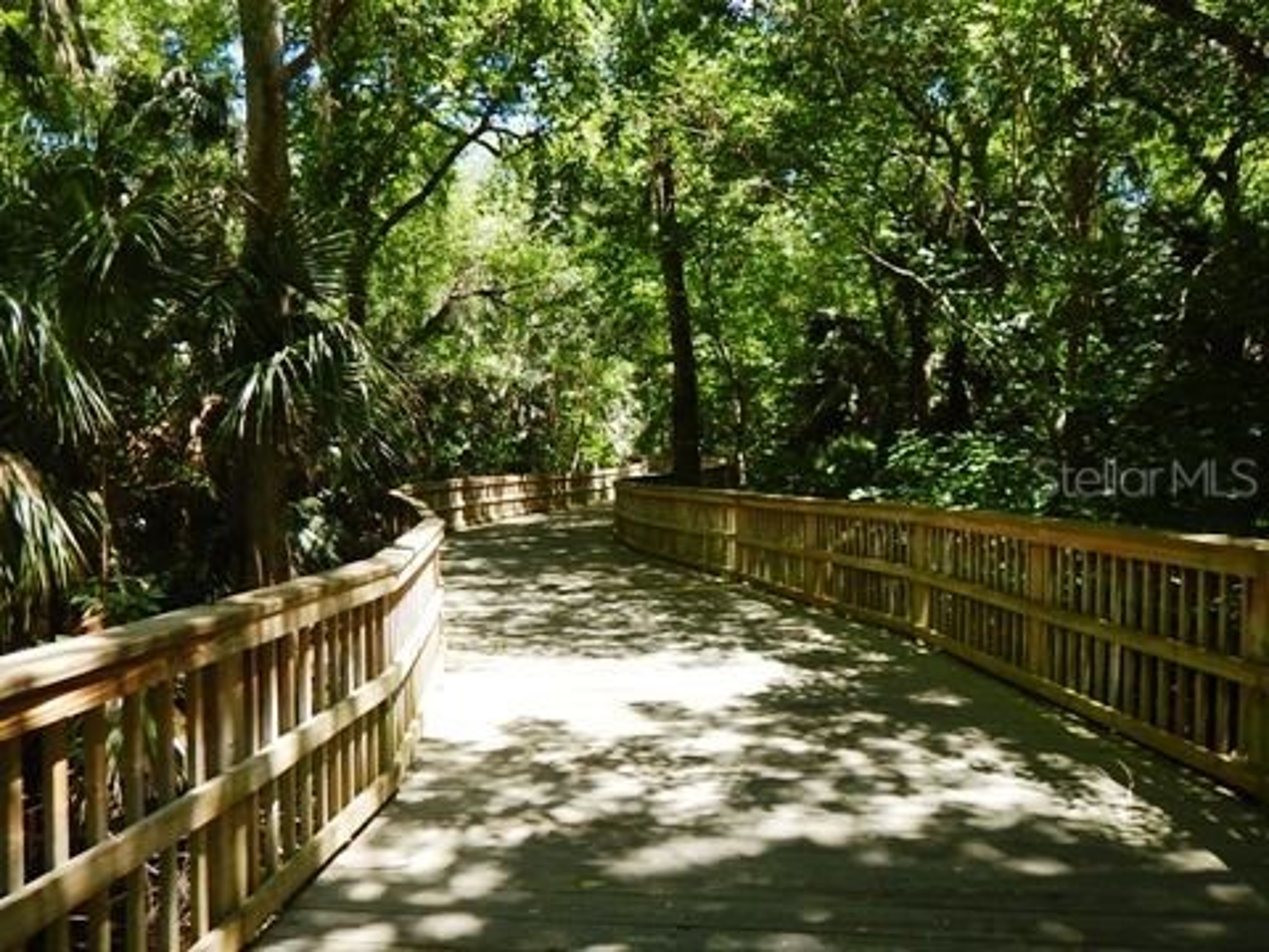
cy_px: 476
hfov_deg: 71.6
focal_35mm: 24
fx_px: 880
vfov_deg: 56.8
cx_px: 634
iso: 125
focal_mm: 4.3
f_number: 2.8
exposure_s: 1/320
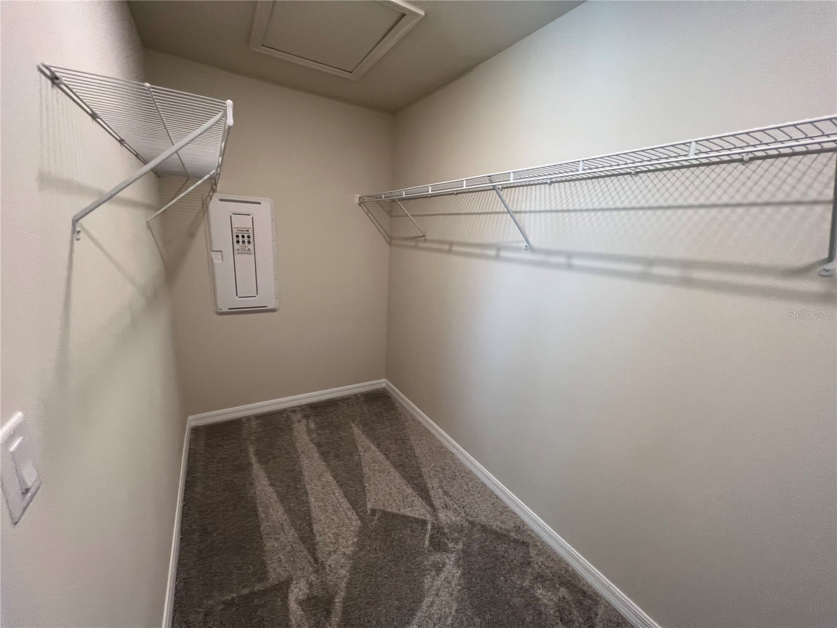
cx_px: 418
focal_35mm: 13
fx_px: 314
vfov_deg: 89.9
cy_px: 314
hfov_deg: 106.2
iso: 200
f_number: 1.8
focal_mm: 1.57
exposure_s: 1/120
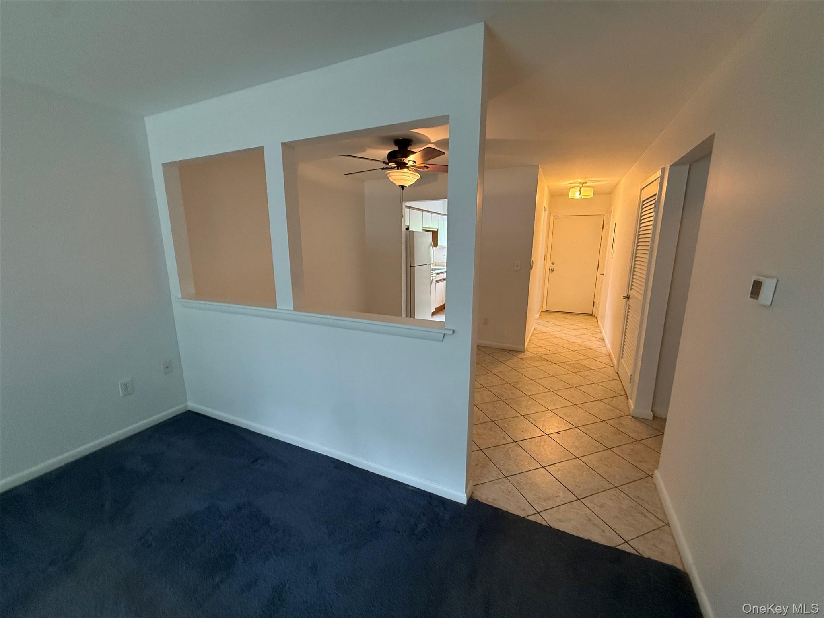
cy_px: 309
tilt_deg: -12.0
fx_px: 333
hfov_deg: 102.1
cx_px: 412
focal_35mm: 14
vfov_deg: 85.7
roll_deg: -0.8
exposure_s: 1/120
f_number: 2.2
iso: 500
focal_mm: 2.22
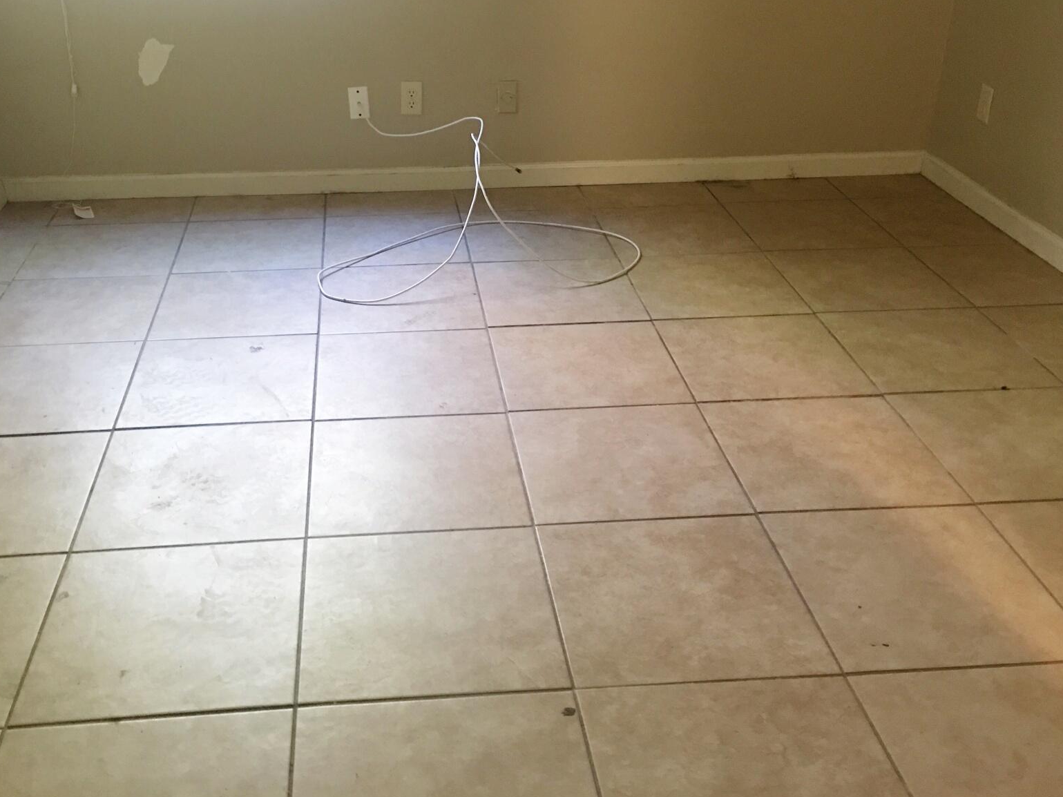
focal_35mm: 38
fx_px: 1167
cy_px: 284
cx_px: 445
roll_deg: -1.6
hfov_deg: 48.8
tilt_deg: -22.6
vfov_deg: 37.4
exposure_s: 1/4
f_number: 2.2
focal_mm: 4.15
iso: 50
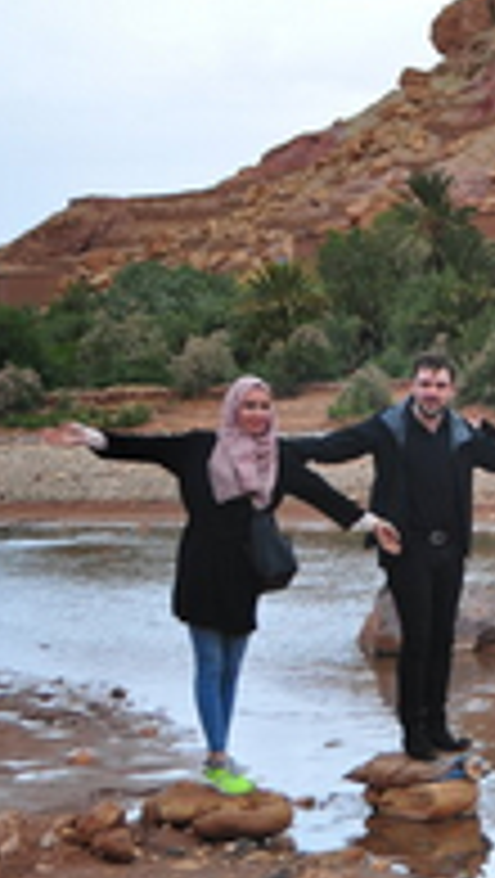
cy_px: 367
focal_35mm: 100
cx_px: 900
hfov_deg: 11.3
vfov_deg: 21.3
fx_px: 2328
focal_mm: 30
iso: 200
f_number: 4.5
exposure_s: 1/80
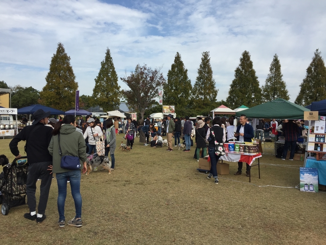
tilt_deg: -0.7
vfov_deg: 48.2
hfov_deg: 61.7
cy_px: 122
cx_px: 163
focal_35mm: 29
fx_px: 273
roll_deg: -2.2
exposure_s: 1/1799
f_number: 2.2
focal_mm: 4.15
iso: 32
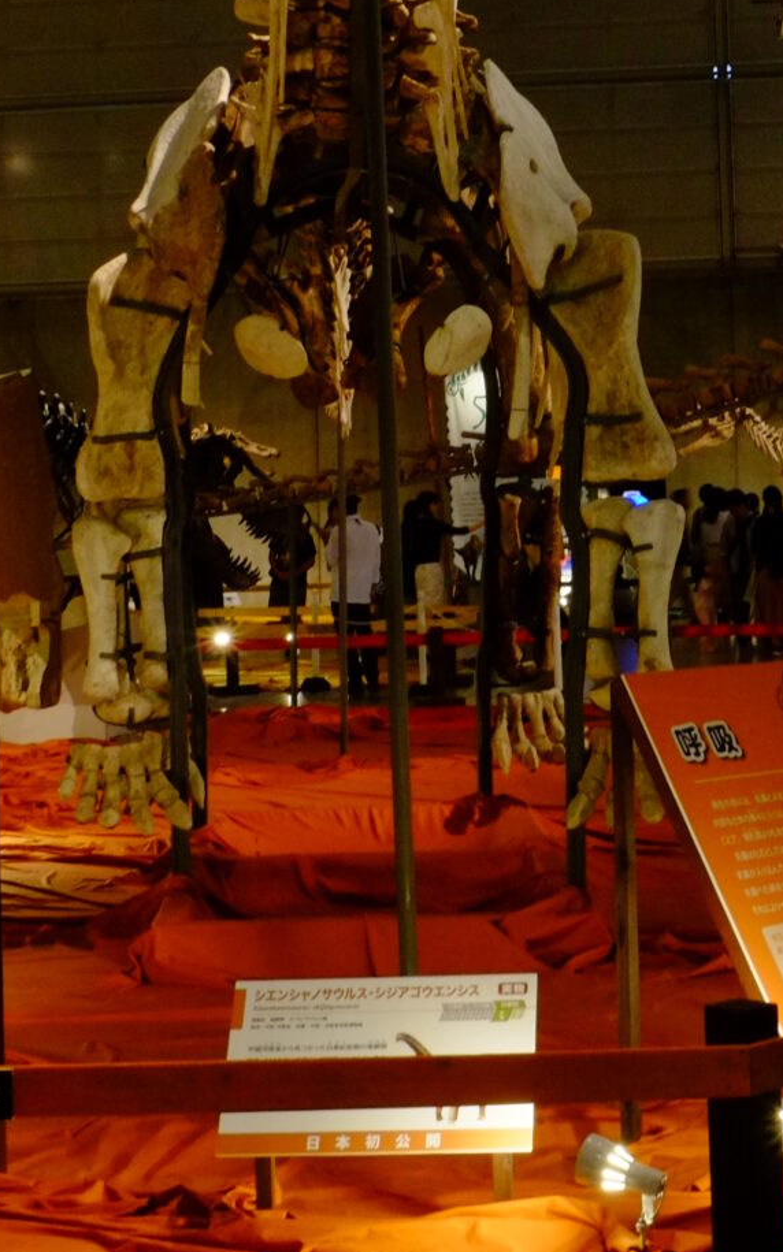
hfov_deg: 16.9
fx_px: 2629
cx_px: 495
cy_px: 244
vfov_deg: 26.3
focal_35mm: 77
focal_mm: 18
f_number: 13
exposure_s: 1/8
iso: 1600
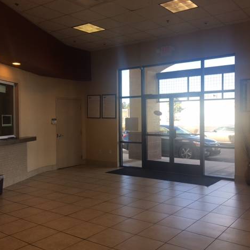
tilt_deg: -1.7
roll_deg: +1.2
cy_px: 124
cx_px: 149
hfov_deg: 47.0
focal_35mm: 35
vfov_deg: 47.2
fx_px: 286
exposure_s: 1/190
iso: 25
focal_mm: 4.15
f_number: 2.2
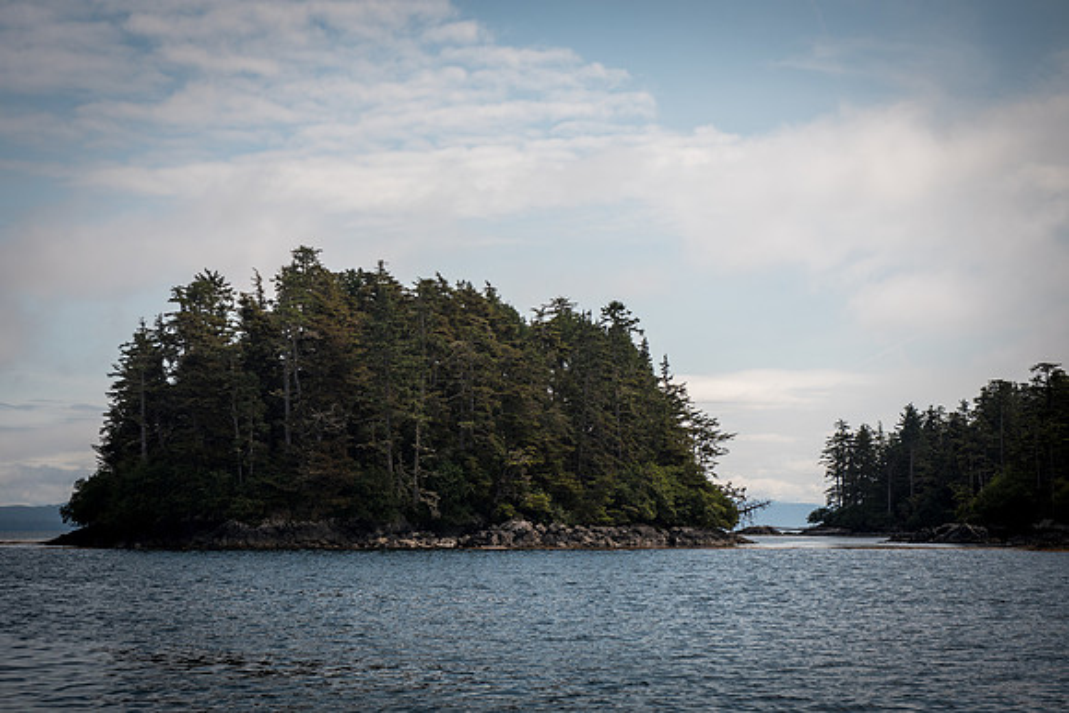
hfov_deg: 28.3
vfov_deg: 19.2
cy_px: 437
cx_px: 414
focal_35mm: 71
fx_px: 2111
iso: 100
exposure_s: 1/1250
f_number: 4
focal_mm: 58
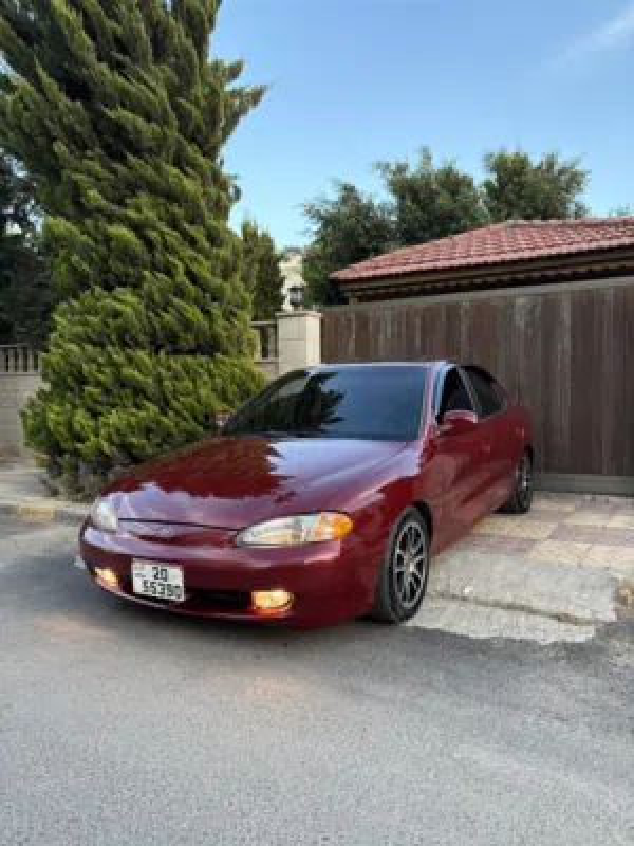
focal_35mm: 26
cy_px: 423
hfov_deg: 53.1
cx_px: 317
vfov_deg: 67.3
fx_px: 635
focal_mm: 5.96
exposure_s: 1/144
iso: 100
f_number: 1.6
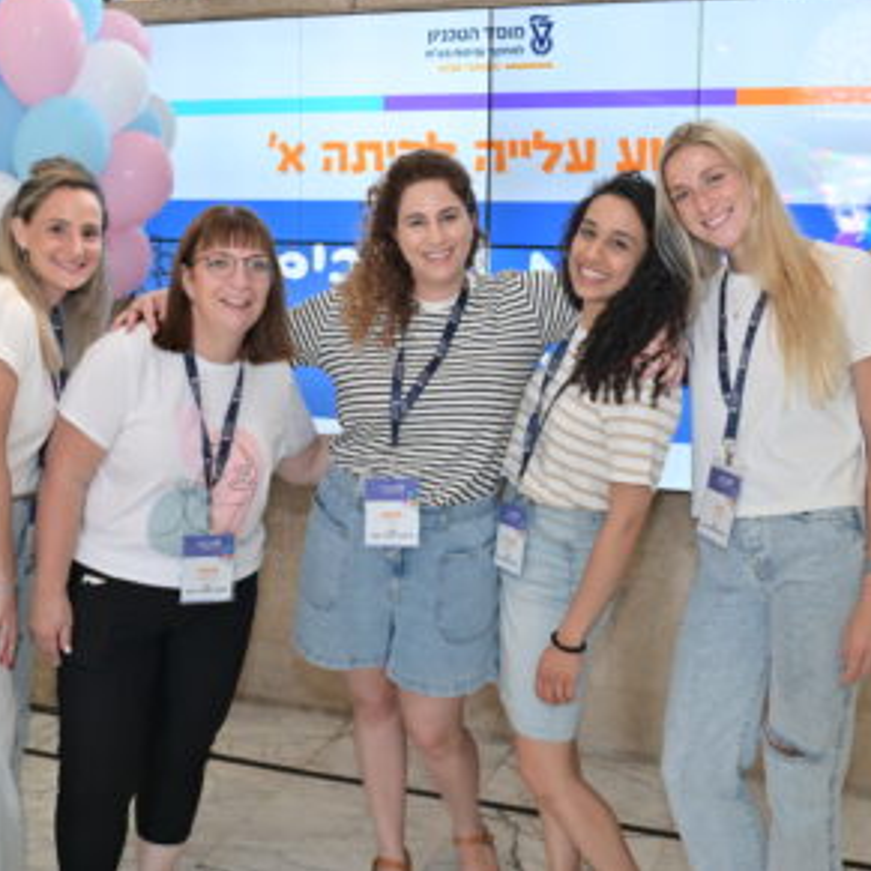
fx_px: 1309
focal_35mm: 46
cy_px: 427
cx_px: 404
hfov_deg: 36.8
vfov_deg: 36.8
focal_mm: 35
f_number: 4
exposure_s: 1/160
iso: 800
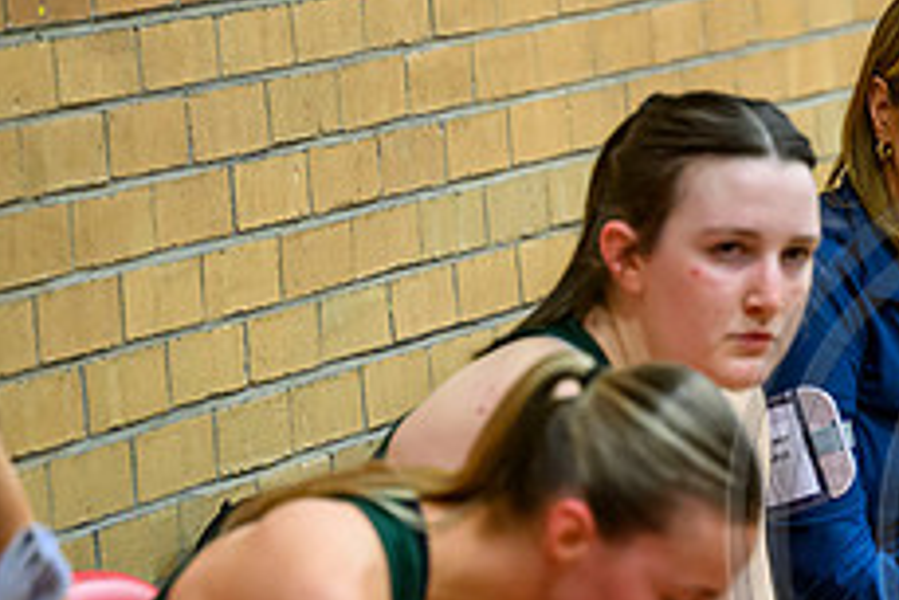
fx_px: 7896
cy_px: 527
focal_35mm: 316
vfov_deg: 4.4
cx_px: 1131
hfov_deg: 6.5
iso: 4000
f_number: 2.8
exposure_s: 1/400
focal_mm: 125
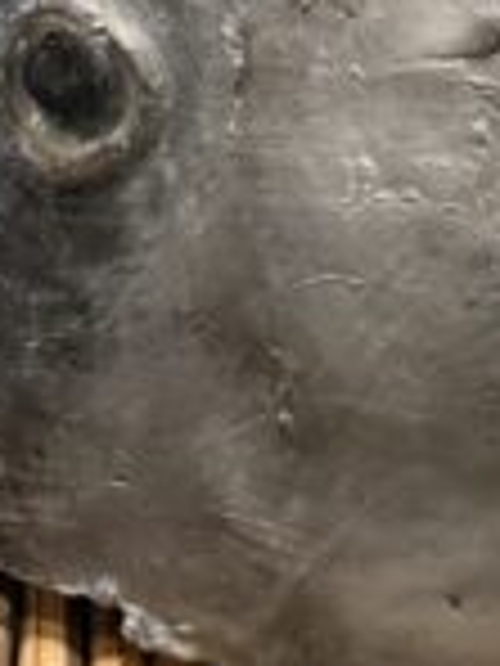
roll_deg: -6.8
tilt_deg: -32.8
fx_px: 1560
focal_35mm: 81
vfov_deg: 23.0
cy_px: -29
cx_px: 401
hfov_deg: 18.0
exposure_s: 1/33
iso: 400
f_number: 1.8
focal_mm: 3.99
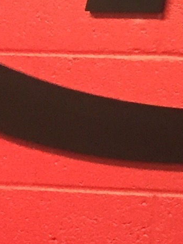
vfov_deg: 9.5
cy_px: -40
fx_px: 1450
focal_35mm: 206
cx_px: 516
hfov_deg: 6.7
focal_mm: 4.15
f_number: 2.2
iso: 160
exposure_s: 1/30
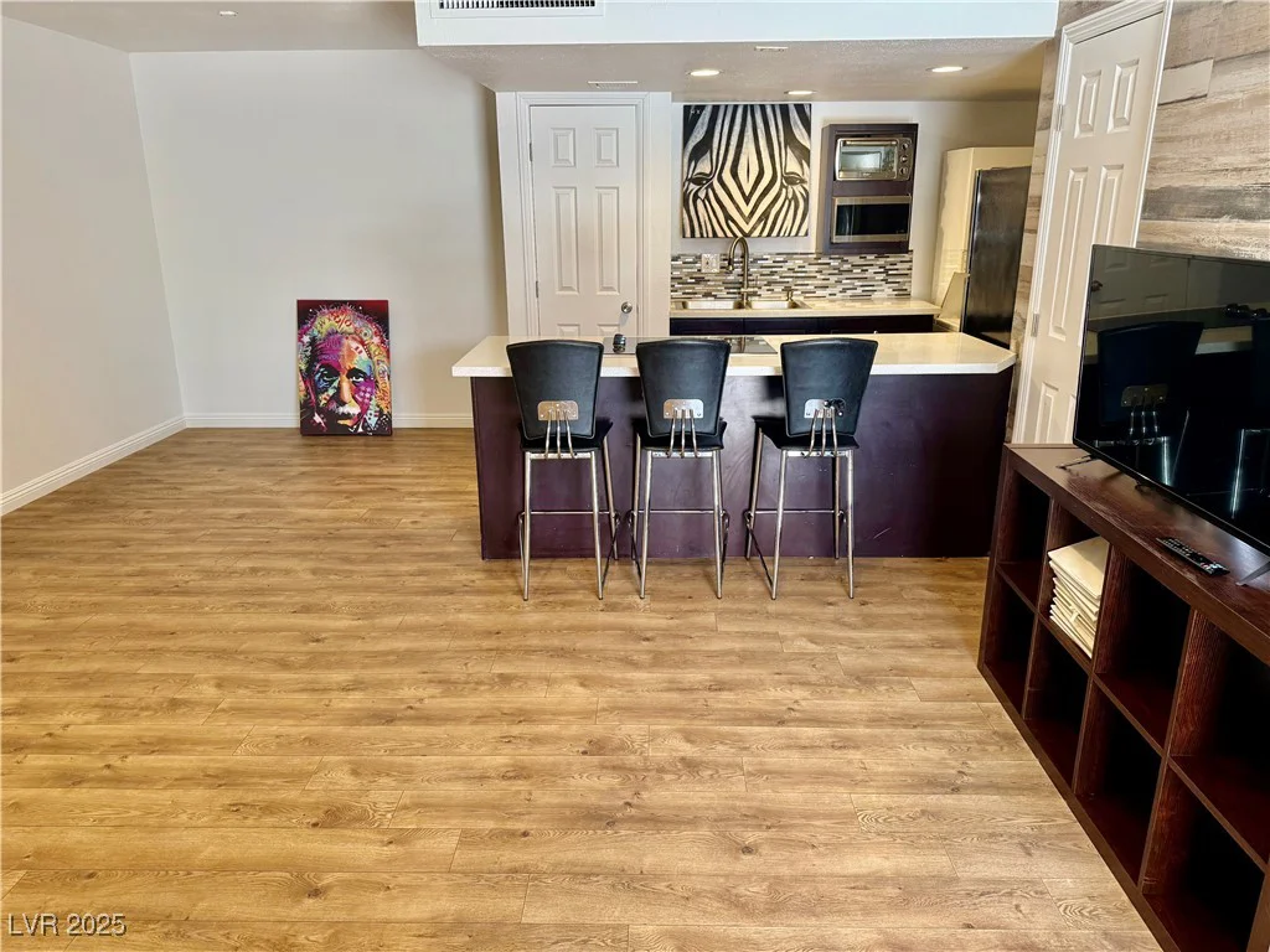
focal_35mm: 24
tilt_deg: -15.9
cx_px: 635
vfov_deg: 56.8
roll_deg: +0.2
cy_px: 476
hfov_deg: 71.6
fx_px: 881
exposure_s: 1/120
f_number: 1.78
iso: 200
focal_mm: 6.76
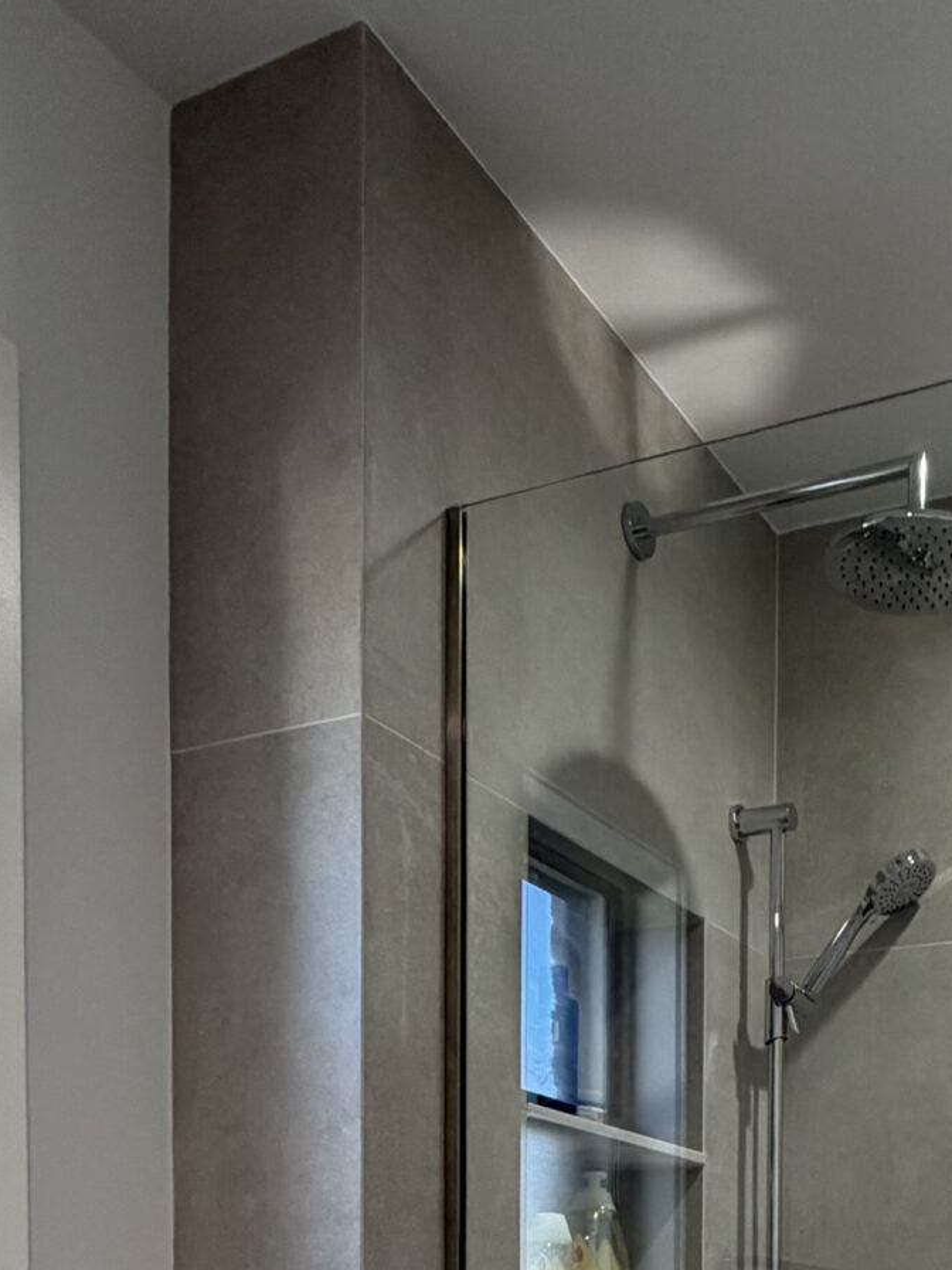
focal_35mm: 40
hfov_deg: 34.0
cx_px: 854
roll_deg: -0.8
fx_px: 1467
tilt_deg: -1.5
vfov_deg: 38.1
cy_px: 1429
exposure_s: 1/120
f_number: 2.2
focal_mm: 2.22
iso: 250
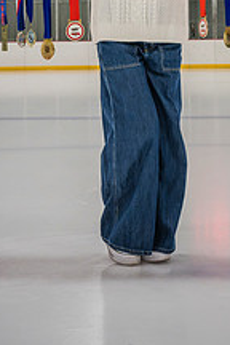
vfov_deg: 20.5
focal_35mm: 96
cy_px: -5
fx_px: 920
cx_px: 126
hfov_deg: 14.2
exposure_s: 1/250
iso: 3200
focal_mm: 46
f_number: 8
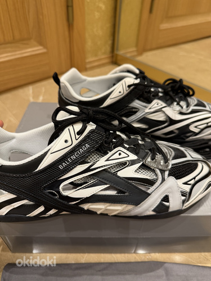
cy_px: 140
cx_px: 106
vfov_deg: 71.6
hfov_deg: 56.8
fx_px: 195
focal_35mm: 24
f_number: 1.78
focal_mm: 6.76
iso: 125
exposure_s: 1/50
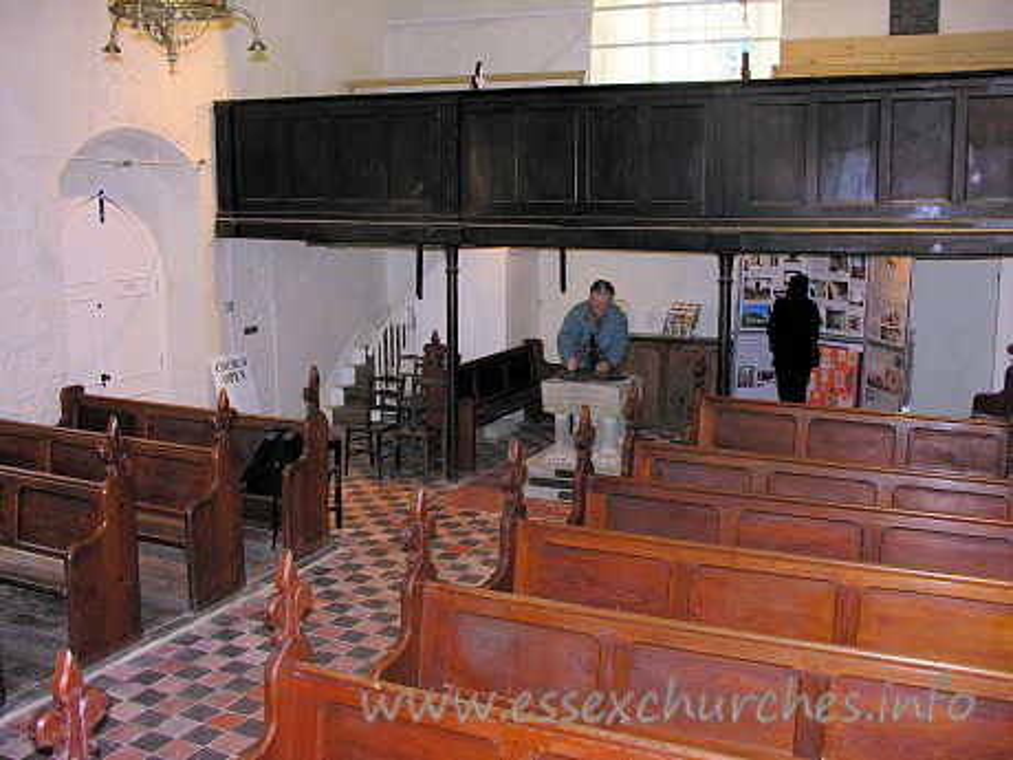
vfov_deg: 40.7
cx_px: 506
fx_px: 1024
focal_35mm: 35
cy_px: 380
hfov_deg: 52.6
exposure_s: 1/60.1
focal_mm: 8.9
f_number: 2.8
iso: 156
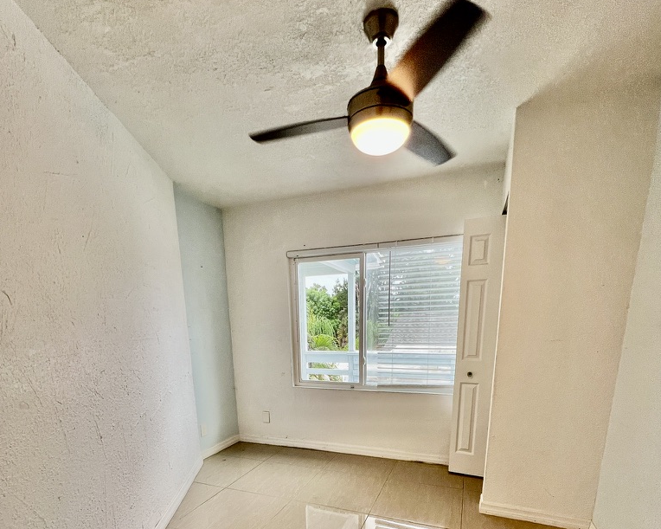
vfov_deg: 71.1
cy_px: 404
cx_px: 330
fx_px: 333
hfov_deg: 89.6
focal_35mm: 17
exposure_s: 1/120
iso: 64
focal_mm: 1.57
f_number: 1.8
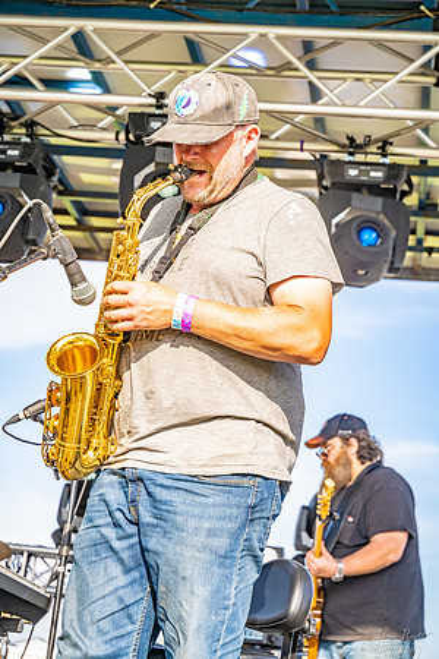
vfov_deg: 27.0
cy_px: 330
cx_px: 220
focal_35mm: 75
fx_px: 1372
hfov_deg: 18.2
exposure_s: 1/640
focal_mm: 75
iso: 500
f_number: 7.1
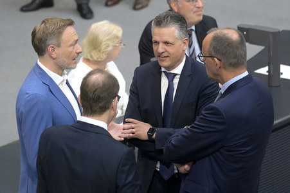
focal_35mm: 230
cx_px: 145
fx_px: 1851
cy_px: 96
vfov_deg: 6.0
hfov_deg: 9.0
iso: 8000
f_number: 5.6
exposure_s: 1/400
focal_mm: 230
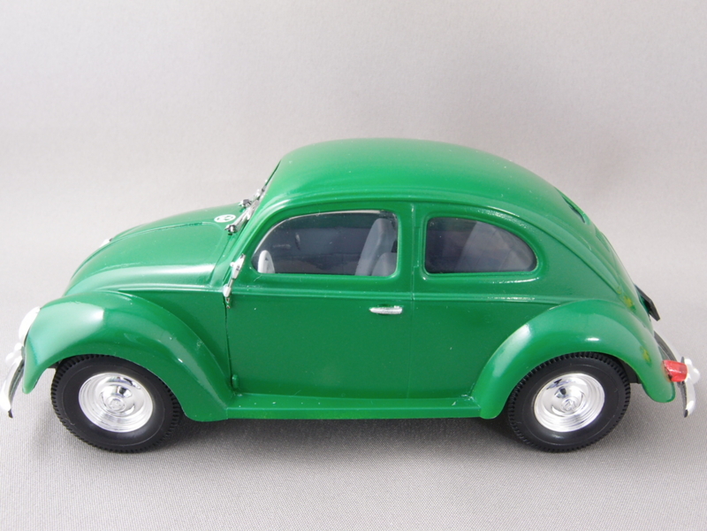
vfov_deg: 49.7
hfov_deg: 63.4
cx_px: 354
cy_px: 266
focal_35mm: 28
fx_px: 572
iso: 100
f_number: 8
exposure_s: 2.5
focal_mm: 6
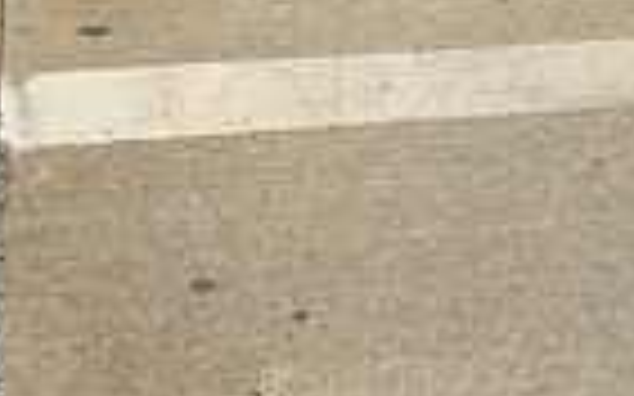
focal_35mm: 173
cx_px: 742
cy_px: -860
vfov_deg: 6.7
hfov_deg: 11.9
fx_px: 2988
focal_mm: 6.3
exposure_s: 1/6809
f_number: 1.7
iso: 80
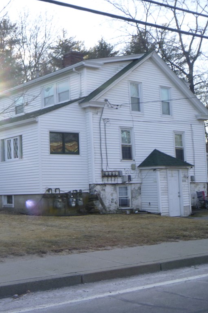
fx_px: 460
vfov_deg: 37.5
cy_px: 156
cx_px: 6
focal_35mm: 53
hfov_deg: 24.5
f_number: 4.5
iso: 100
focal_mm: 6.8
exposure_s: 1/100
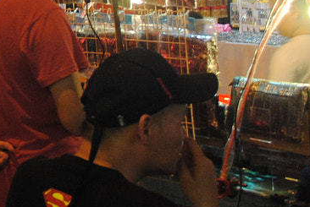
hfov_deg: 15.2
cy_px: -120
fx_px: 1017
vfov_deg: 11.1
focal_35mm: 118
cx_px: -228
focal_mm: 18
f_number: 5
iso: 450
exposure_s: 1/30
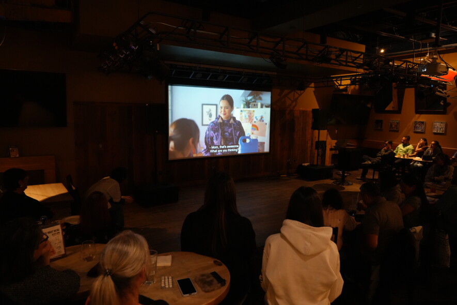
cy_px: 152
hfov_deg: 73.7
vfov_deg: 53.1
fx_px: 305
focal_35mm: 24
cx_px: 228
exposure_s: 1/60
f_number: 4
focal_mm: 24
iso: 6400
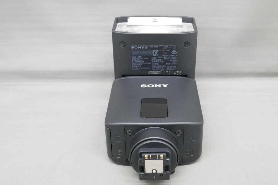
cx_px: 162
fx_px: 317
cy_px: 88
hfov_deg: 47.2
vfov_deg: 32.6
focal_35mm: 41
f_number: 5.6
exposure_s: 1/25
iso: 1600
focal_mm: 12.3
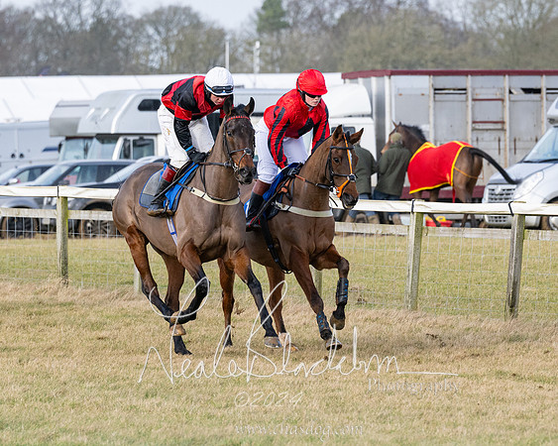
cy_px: 250
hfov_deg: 4.8
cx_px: 245
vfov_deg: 3.9
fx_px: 6610
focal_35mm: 400
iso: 400
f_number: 5
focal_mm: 185
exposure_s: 1/1250
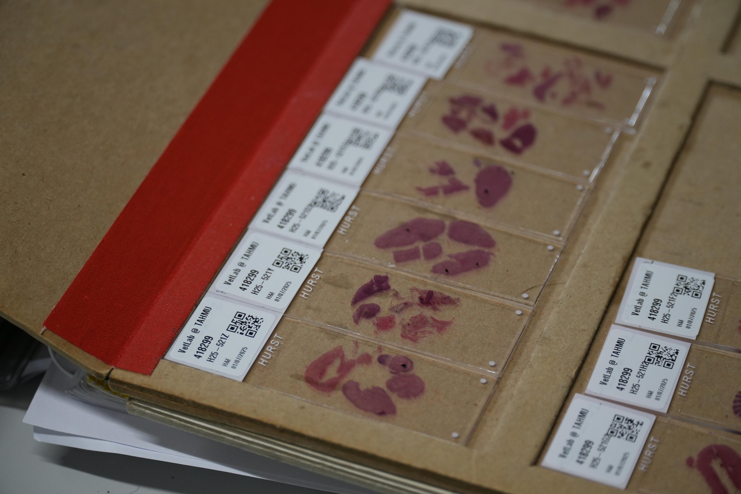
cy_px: 247
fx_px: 2161
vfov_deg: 13.0
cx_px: 370
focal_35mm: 105
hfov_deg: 19.5
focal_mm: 70
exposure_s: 1/160
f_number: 4
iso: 800
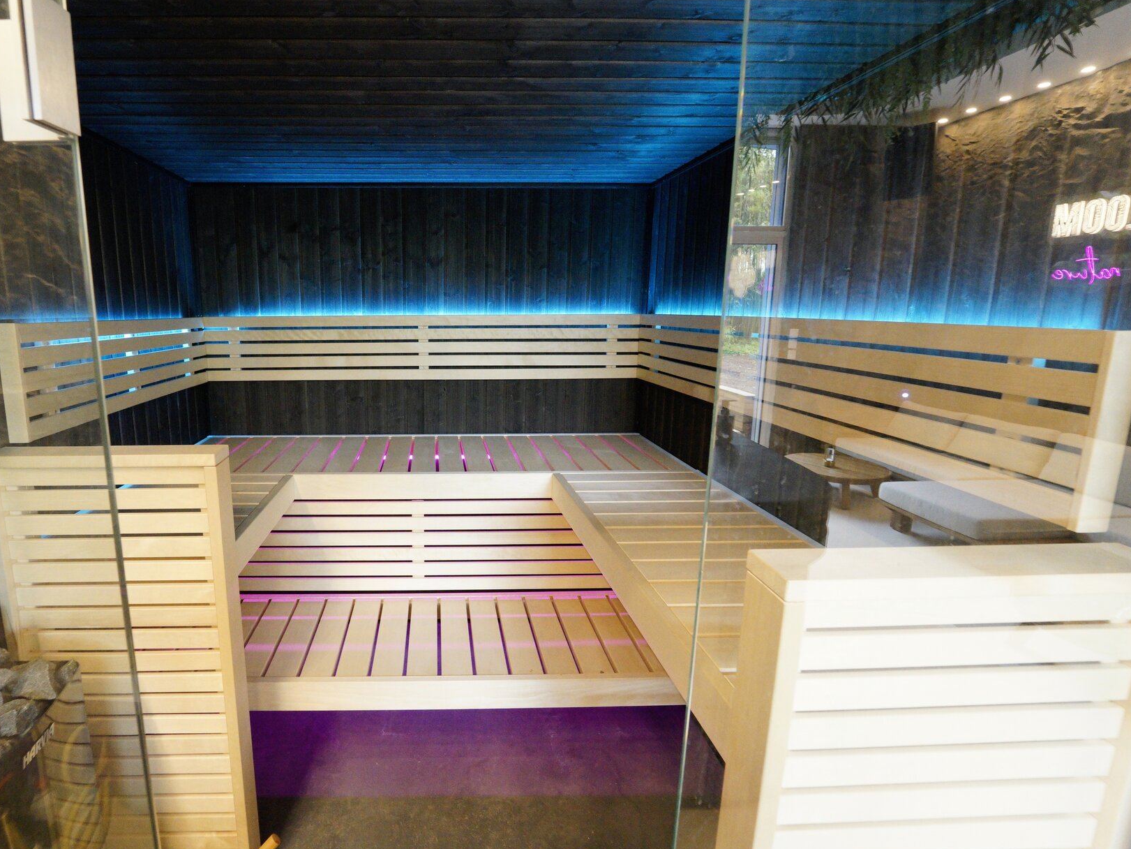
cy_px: 419
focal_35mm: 17
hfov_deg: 89.6
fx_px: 555
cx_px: 440
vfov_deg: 74.7
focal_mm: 14
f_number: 7.1
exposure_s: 1/60
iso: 5000
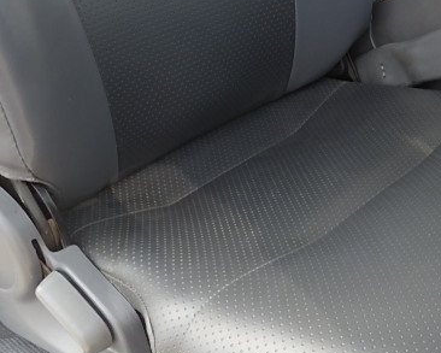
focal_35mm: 58
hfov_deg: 31.7
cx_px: 347
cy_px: 283
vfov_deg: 25.8
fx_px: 757
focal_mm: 6.1
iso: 125
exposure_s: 1/80
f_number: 3.8
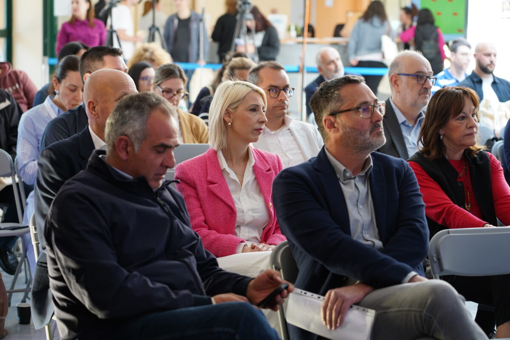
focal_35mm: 96
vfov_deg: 14.3
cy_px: 170
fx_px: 1360
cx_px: 255
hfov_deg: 21.2
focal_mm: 96
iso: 500
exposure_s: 1/125
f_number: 4
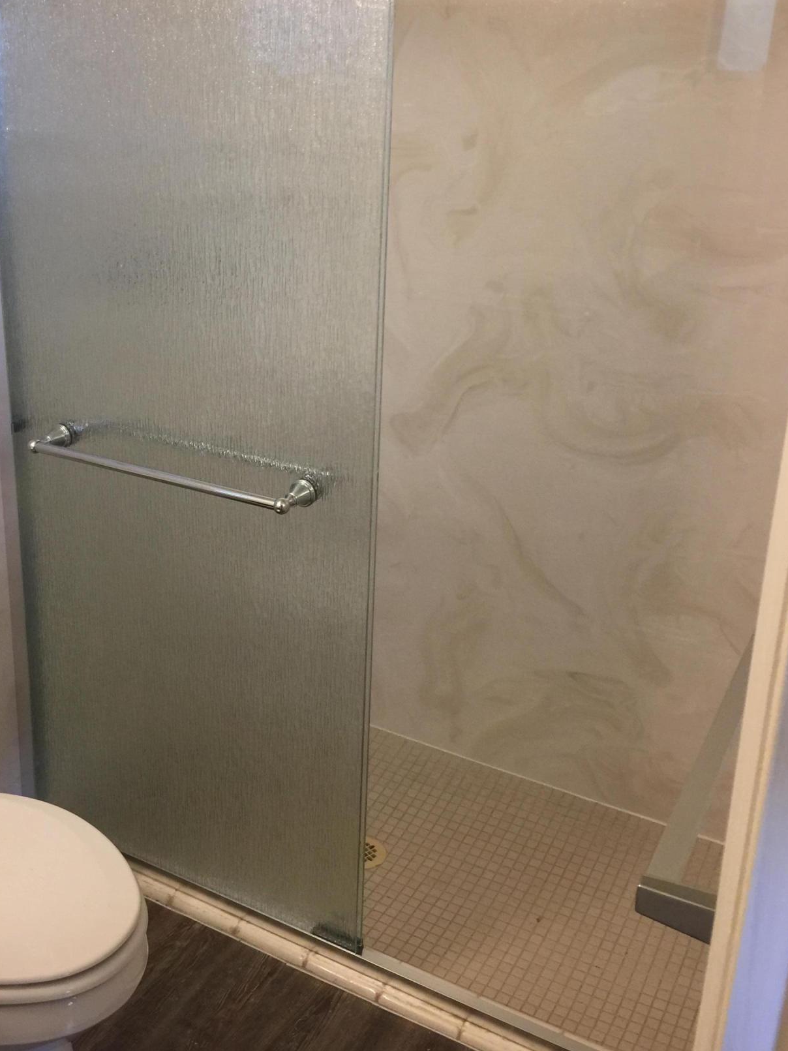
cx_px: 335
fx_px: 1093
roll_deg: -2.6
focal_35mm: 36
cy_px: 441
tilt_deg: -18.5
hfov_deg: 39.6
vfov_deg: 51.1
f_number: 2.2
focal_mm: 4.15
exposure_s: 1/30
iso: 50
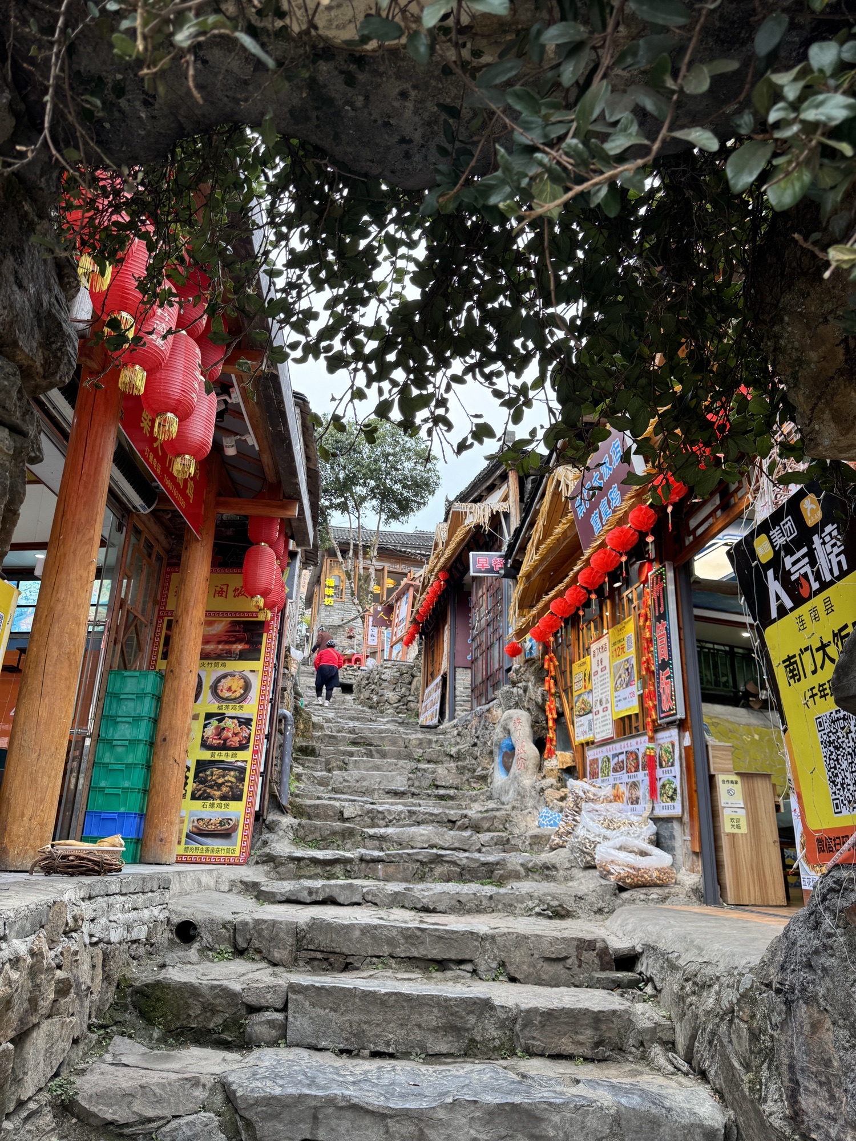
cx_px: 428
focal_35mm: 24
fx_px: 791
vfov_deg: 71.6
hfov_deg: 56.8
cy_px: 570
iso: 50
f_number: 1.78
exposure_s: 1/125
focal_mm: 6.76
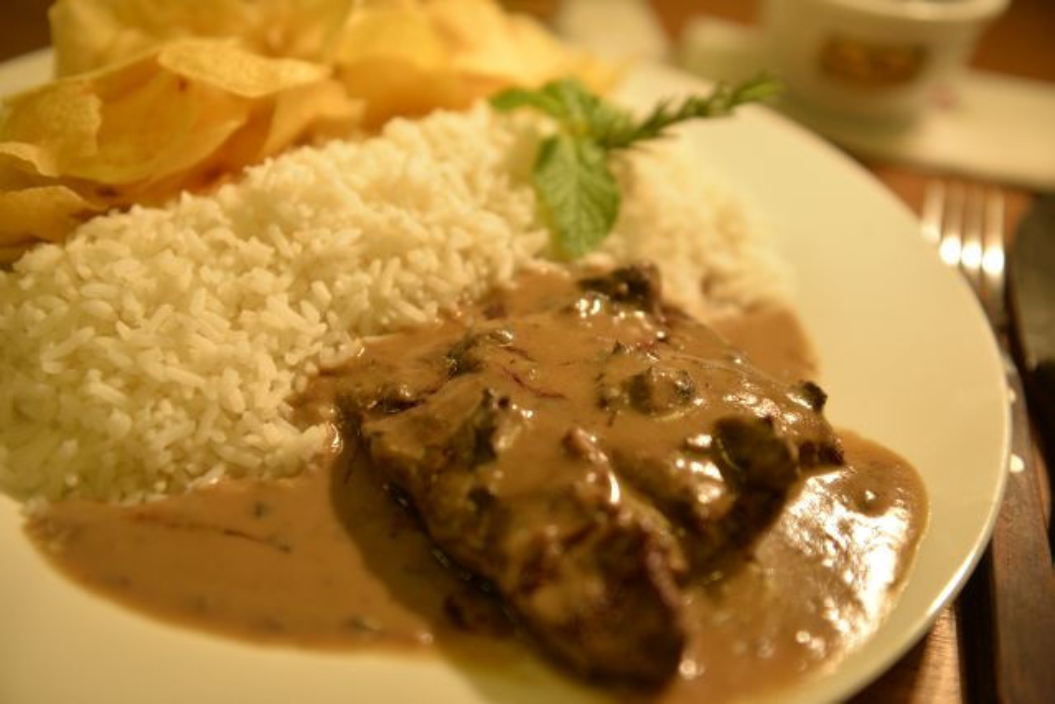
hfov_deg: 46.4
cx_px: 528
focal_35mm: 42
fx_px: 1231
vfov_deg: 31.9
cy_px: 352
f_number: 2.8
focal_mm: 42
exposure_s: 1/400
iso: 1000
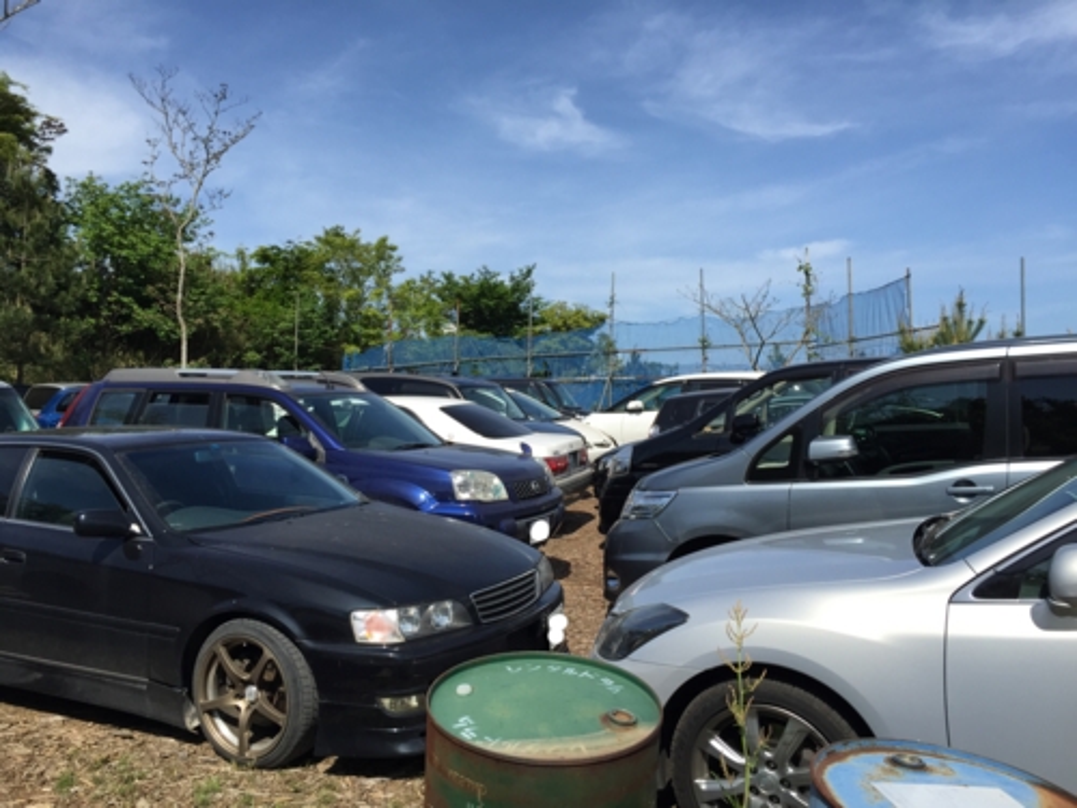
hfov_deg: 61.7
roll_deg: -0.4
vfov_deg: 48.2
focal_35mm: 29
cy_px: 404
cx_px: 538
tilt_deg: +1.1
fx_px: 902
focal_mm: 4.15
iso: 32
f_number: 2.2
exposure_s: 1/2083
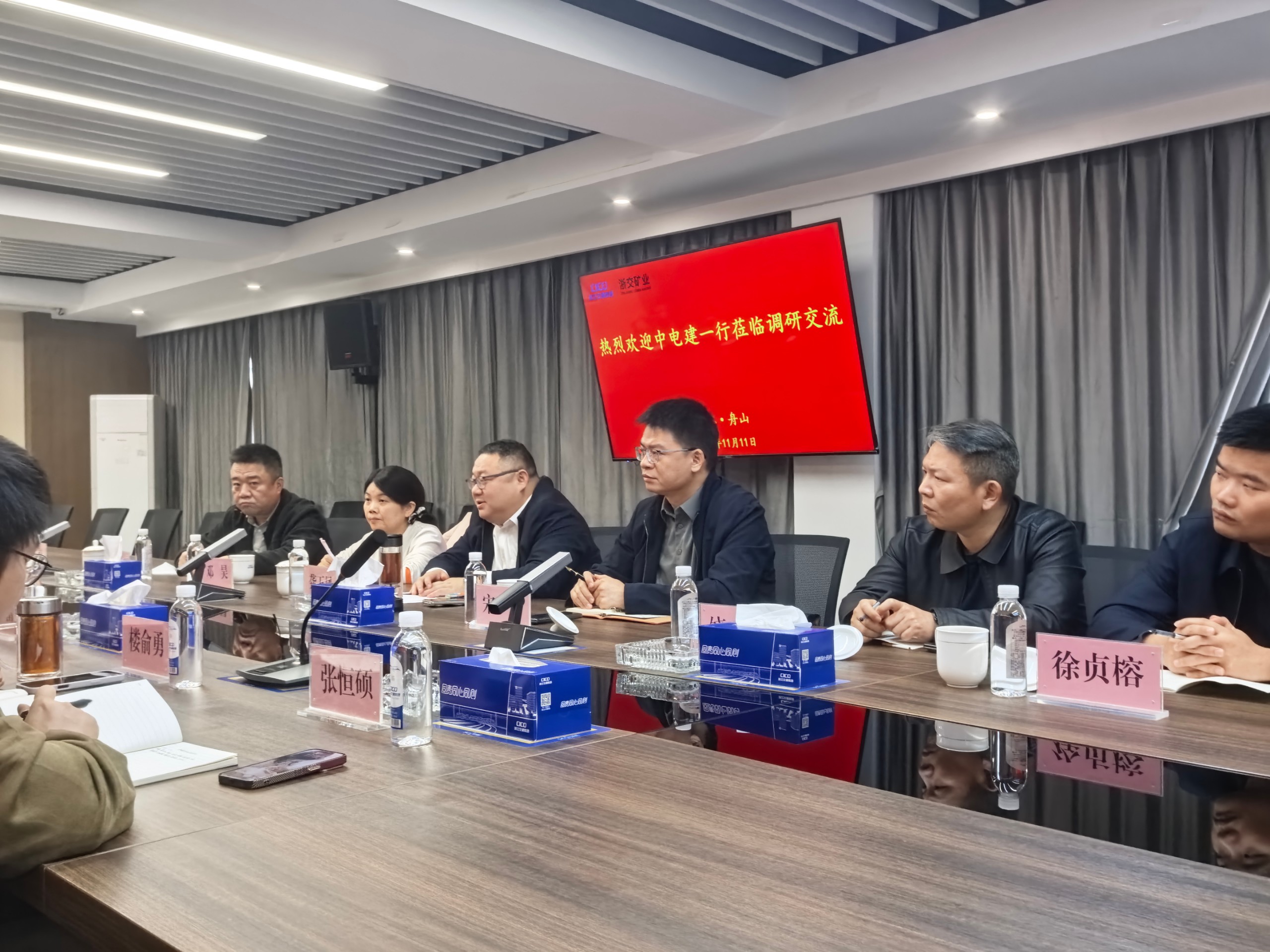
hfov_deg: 55.4
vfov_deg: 42.9
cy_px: 476
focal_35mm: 33
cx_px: 635
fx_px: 1211
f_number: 4
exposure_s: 1/50
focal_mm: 5.75
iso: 250
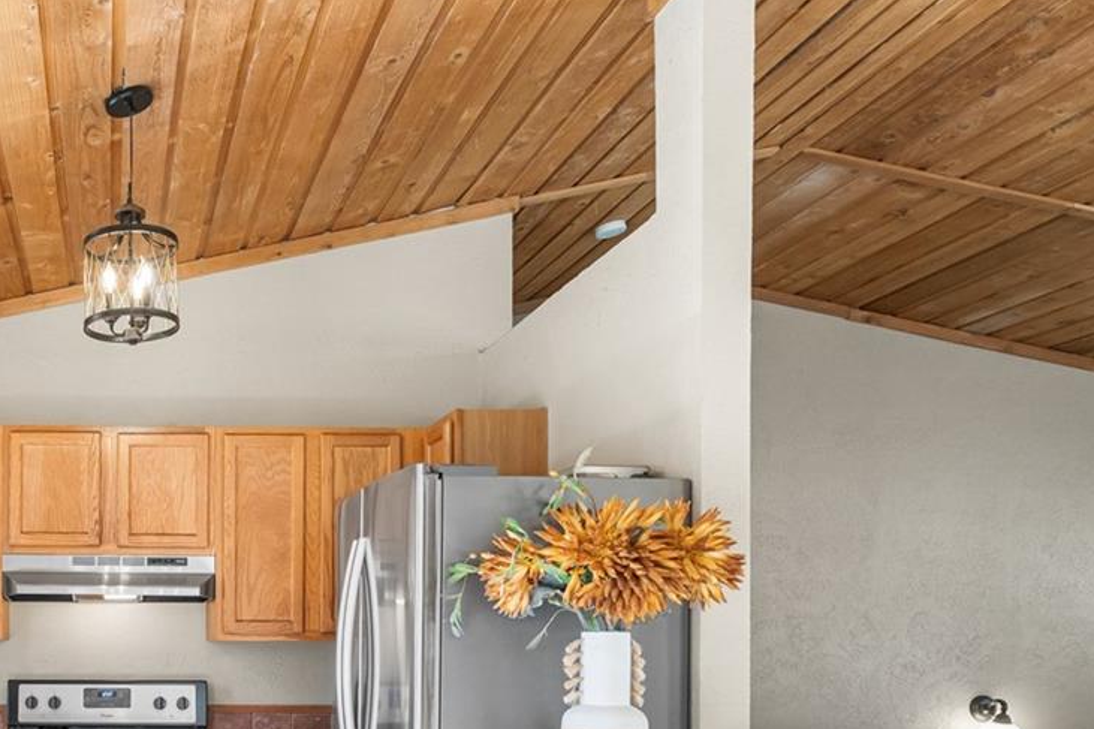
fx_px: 1097
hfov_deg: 47.8
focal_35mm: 36
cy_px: 648
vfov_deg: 34.8
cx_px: 117
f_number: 8
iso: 400
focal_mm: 16.5
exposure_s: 1/13
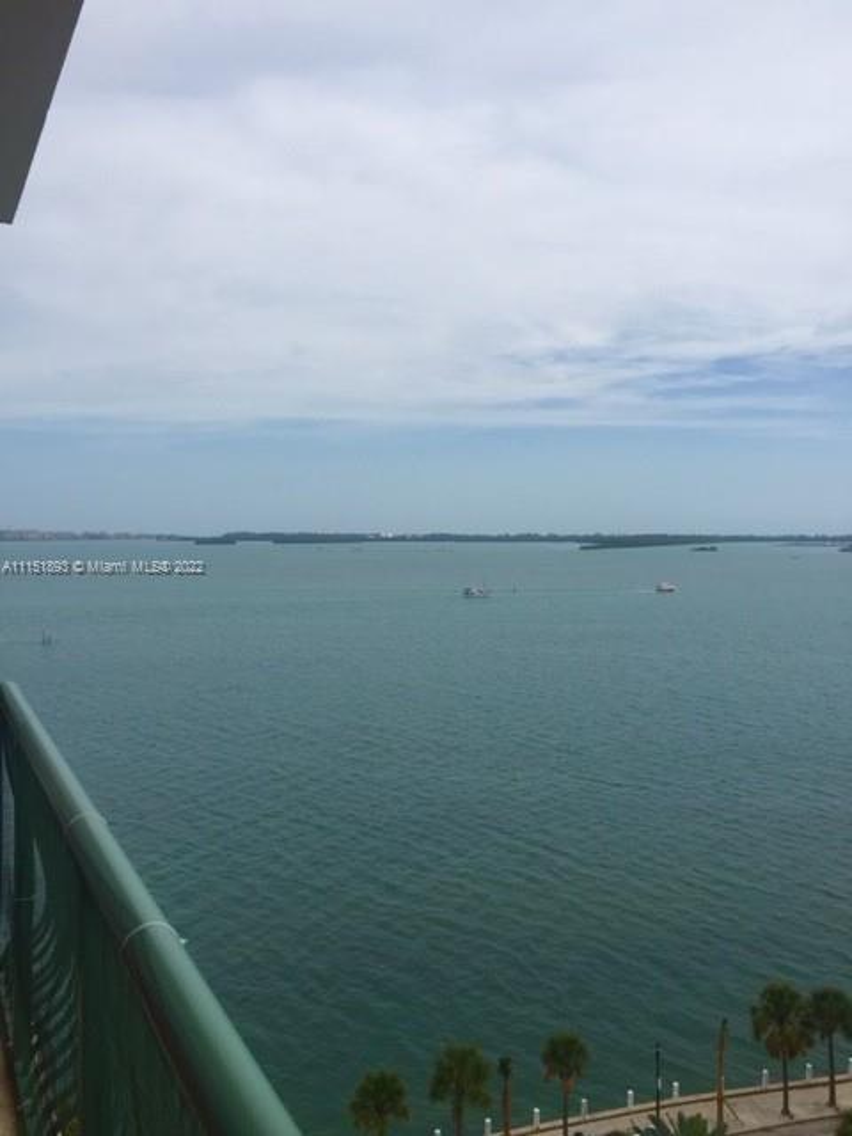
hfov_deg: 48.2
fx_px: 952
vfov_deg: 61.7
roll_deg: -0.7
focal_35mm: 29
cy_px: 568
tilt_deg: +0.4
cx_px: 426
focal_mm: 4.15
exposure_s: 1/3049
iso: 32
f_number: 2.2
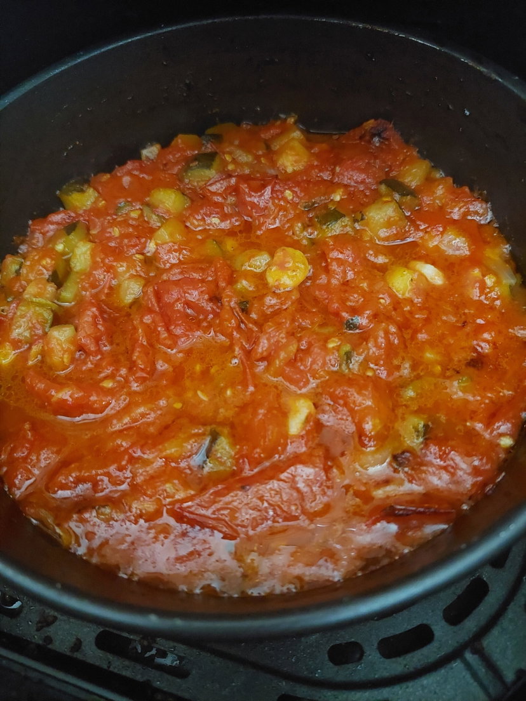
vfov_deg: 69.4
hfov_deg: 54.9
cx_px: 263
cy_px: 350
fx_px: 507
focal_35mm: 25
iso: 2000
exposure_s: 1/24
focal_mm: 5.23
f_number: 1.8
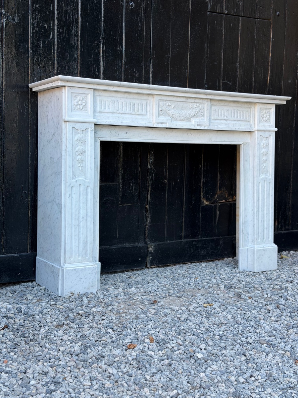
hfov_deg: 30.3
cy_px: 199
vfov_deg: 39.7
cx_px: 149
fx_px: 551
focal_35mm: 48
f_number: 1.78
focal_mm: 6.76
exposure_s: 1/280
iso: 64
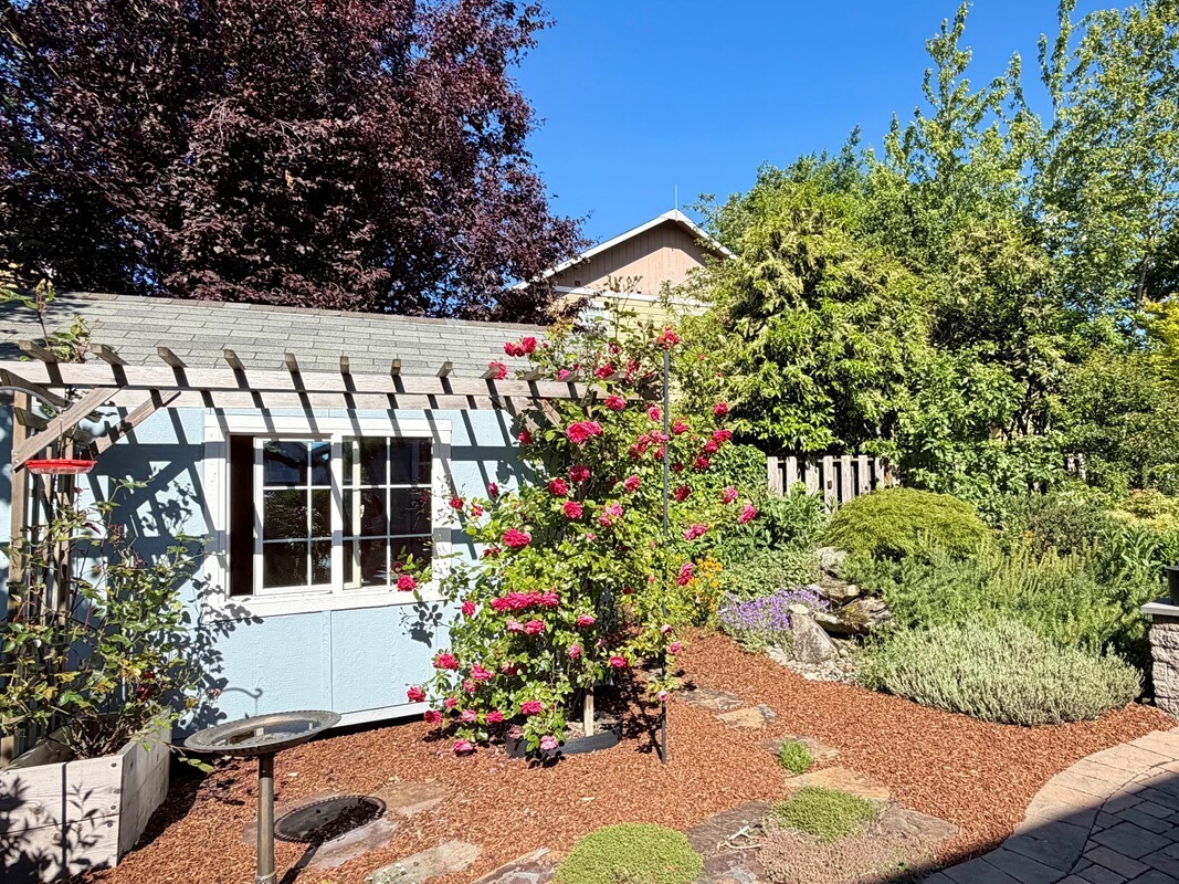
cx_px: 727
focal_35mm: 21
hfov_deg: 77.8
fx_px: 715
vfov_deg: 63.4
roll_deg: +2.3
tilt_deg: +1.6
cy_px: 460
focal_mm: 2.22
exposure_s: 1/770
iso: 40
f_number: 2.2
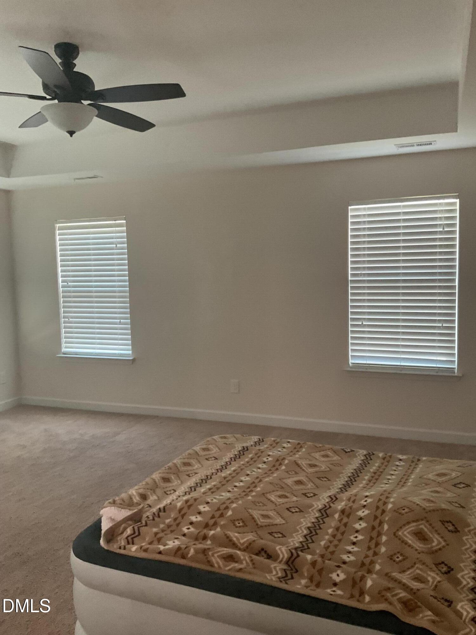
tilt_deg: -8.0
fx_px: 532
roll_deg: +1.4
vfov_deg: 61.7
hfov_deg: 48.2
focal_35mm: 29
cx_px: 238
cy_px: 318
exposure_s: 1/60
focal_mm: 3
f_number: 1.8
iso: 200
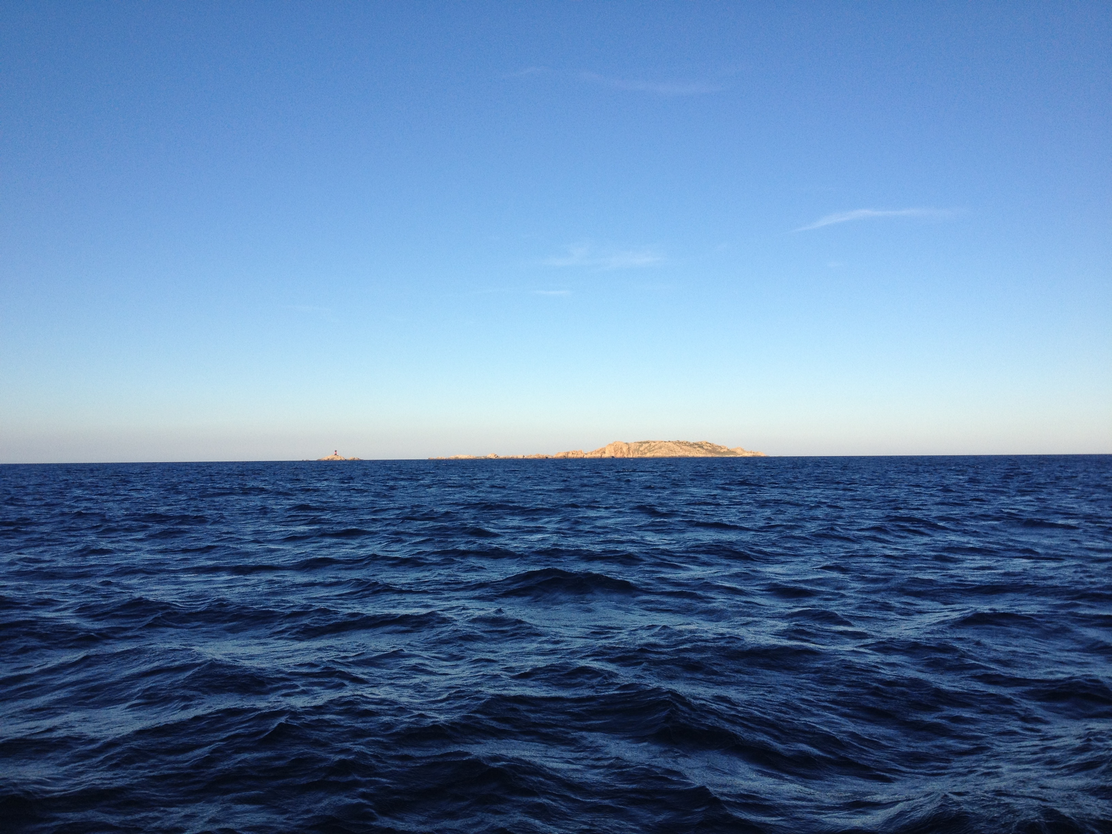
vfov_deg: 40.7
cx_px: 556
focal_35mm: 35
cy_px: 417
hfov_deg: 52.6
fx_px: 1124
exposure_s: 1/1493
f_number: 2.4
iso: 64
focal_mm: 4.28
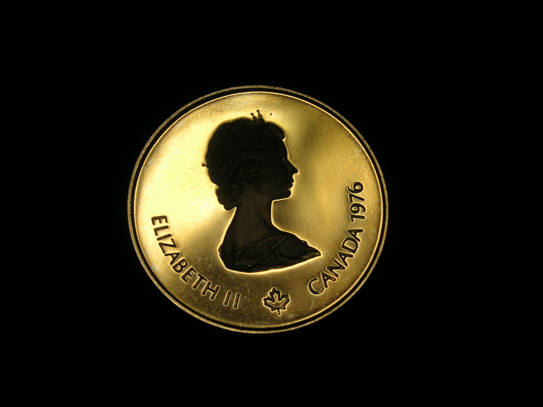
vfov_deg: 16.8
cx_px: 272
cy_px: 204
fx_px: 1380
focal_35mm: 88
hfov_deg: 22.3
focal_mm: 14.6
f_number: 4.7
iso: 50
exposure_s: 1/180
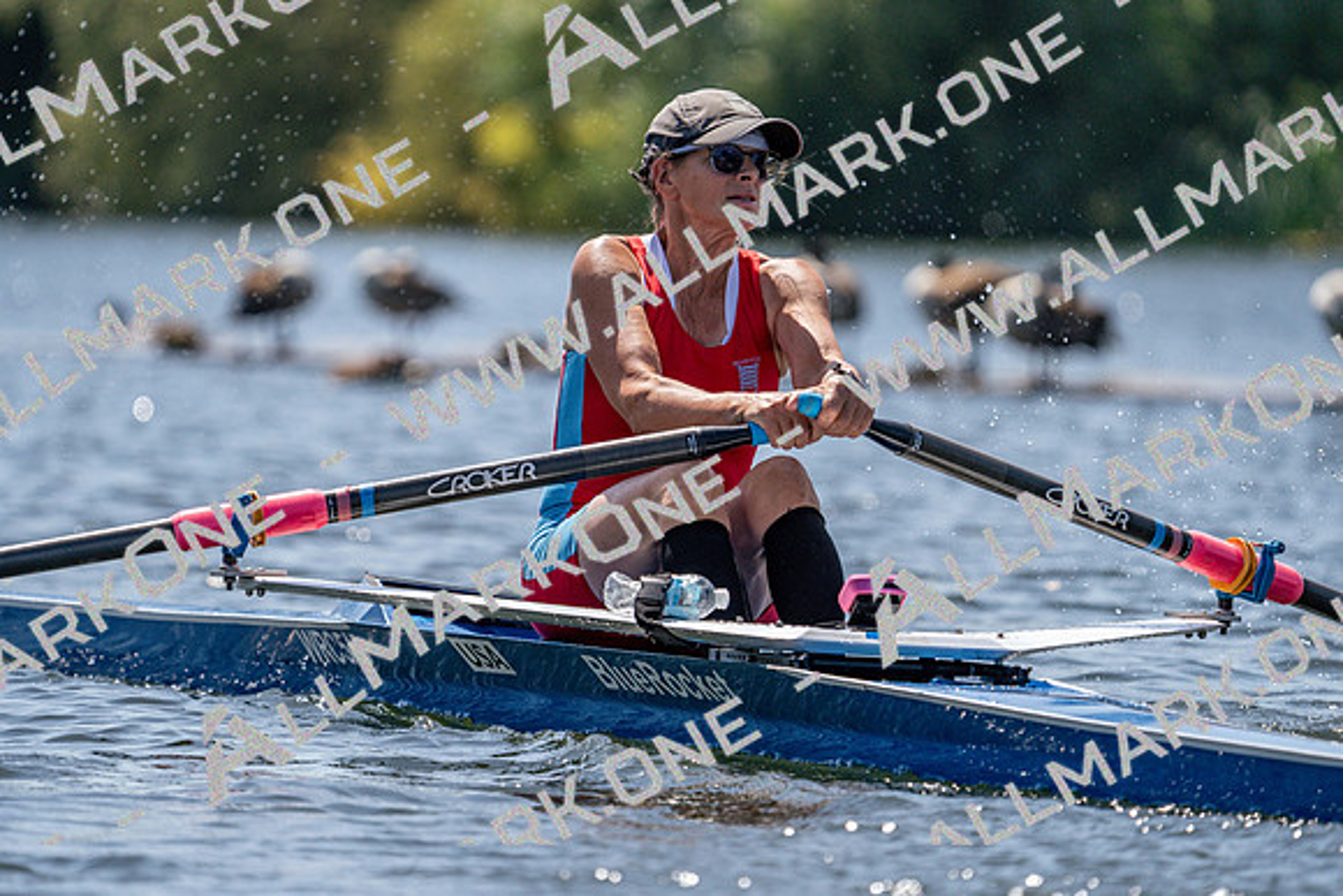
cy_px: 448
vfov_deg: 3.2
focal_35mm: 426
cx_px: 672
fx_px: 15895
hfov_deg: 4.8
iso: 320
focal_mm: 426
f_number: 6.3
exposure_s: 1/2000
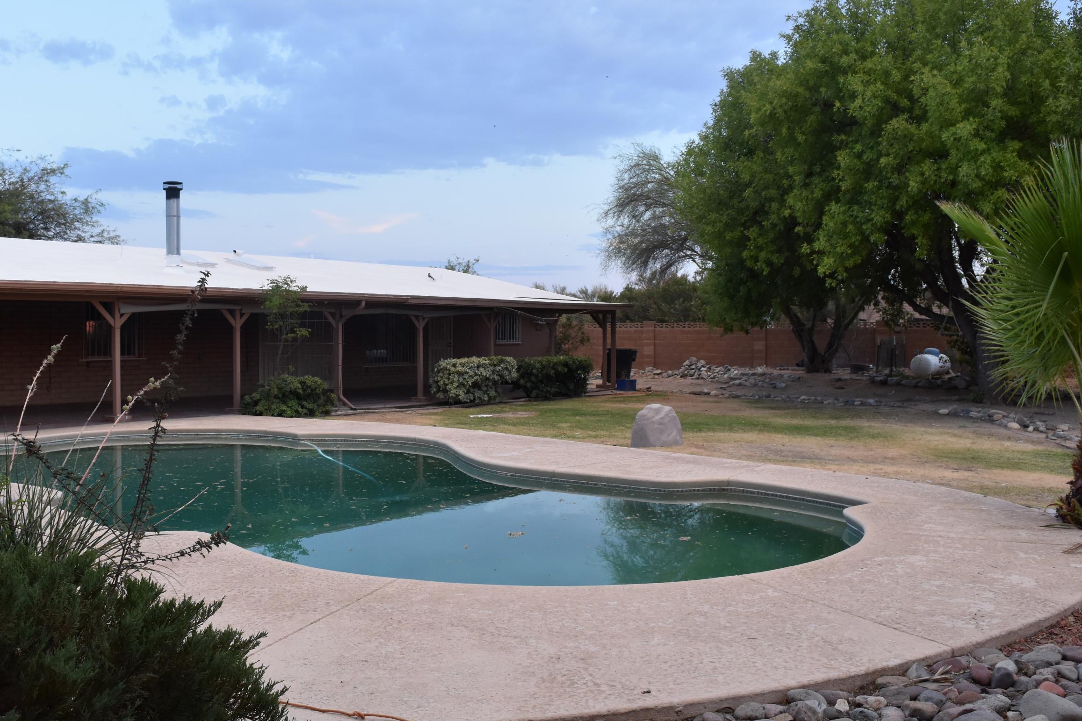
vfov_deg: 37.9
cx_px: 477
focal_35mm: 35
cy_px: 357
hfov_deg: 54.3
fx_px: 1052
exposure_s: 1/125
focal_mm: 18
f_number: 5.6
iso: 800
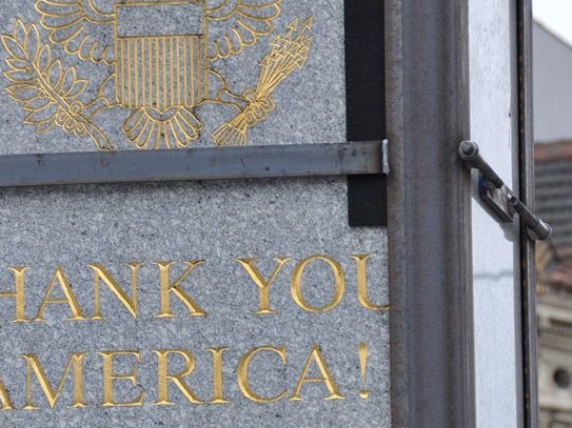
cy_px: 339
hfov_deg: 6.1
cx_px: 288
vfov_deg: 4.6
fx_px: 5386
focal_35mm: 326
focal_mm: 120
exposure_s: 1/250
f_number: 8
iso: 200
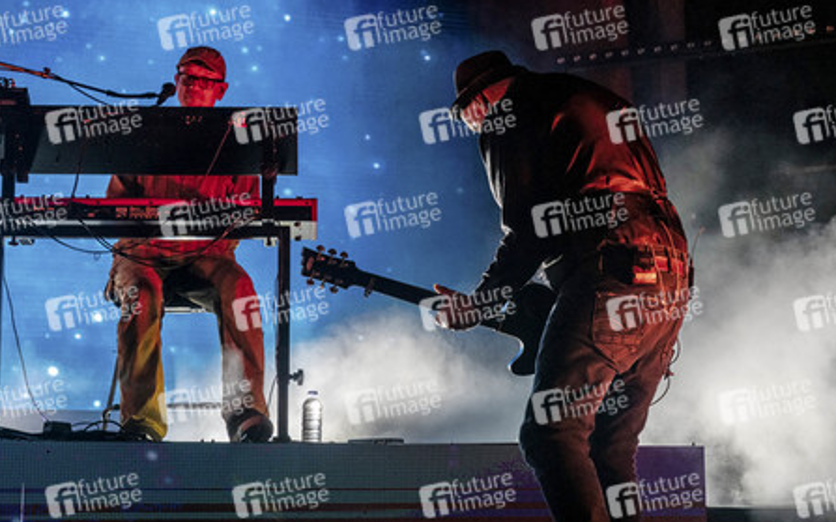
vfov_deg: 18.1
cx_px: 418
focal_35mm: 72
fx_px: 1640
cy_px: 262
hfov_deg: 28.6
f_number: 7.1
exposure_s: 1/320
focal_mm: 70
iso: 2500
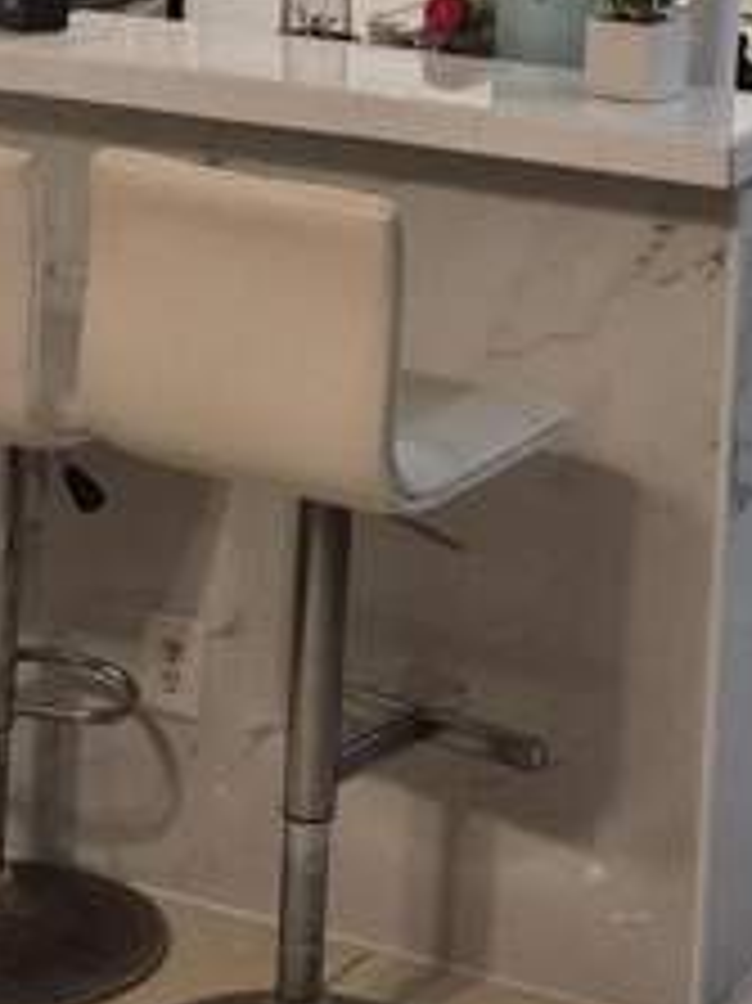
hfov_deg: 13.4
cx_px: 486
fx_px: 3189
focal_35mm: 110
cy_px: -221
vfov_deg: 17.1
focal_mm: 5.4
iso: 160
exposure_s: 1/120
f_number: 1.8
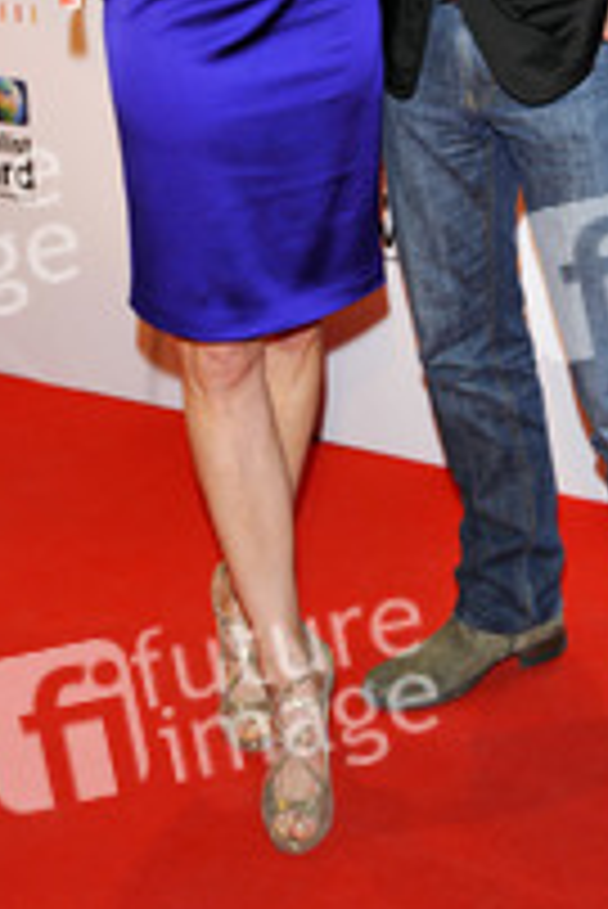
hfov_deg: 16.5
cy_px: 32
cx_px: 340
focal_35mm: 83
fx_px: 2099
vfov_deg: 23.6
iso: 800
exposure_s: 1/250
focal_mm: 42
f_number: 6.3
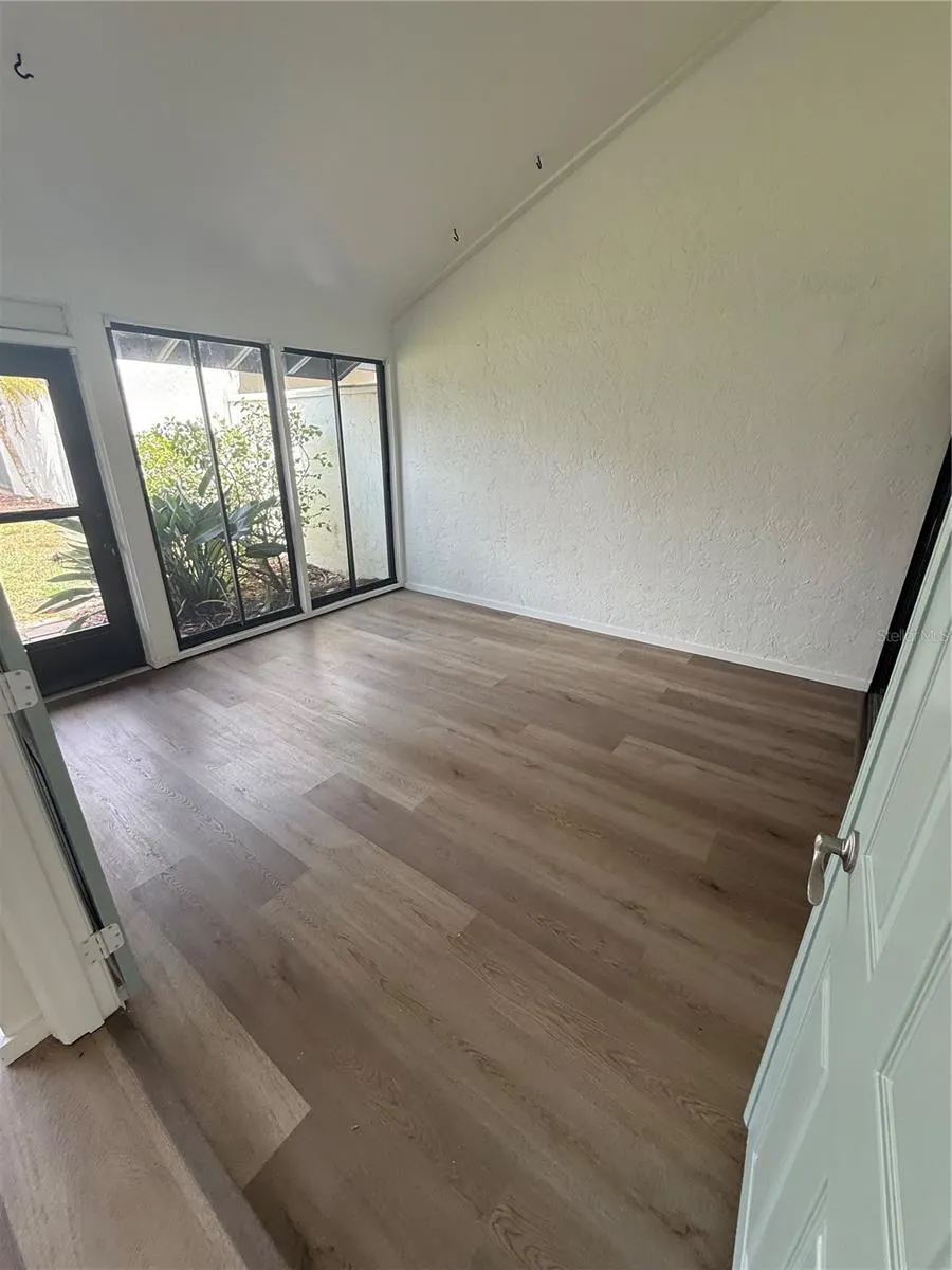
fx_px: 513
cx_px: 476
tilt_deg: -22.0
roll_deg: -1.2
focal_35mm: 14
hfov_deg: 85.7
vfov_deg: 102.1
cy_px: 635
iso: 64
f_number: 2.2
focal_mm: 2.22
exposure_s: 1/119
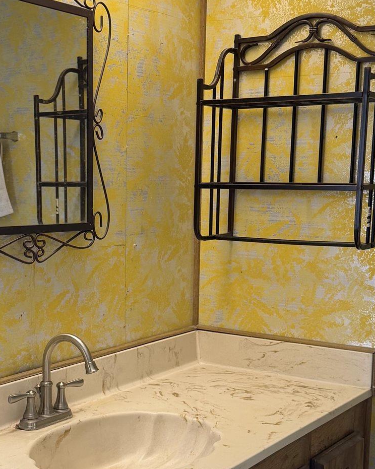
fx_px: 805
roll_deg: -1.1
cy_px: 310
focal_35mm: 58
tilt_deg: -11.0
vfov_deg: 32.2
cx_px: 126
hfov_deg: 26.1
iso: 160
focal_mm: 6.76
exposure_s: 1/60
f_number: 1.78
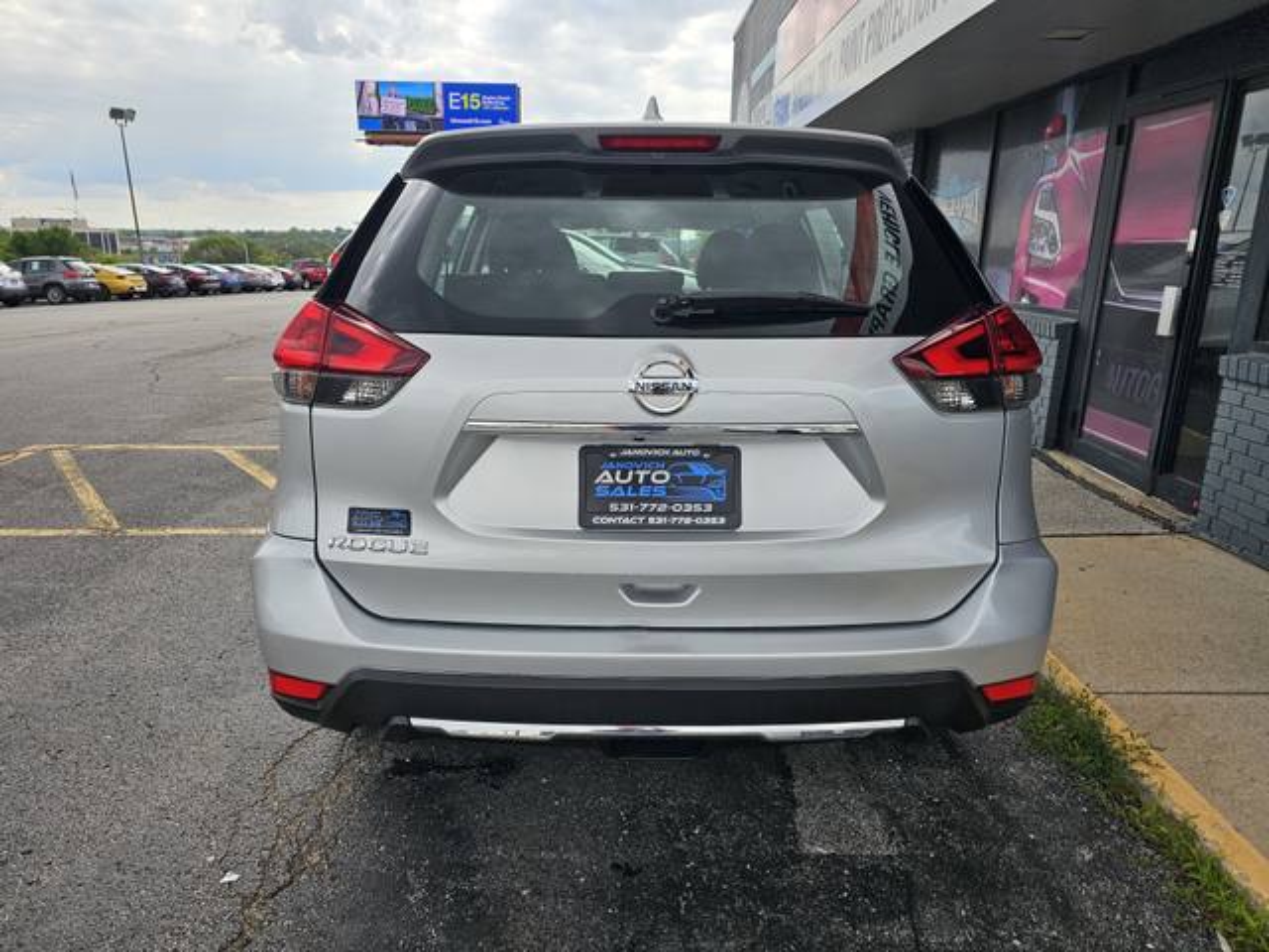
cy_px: 476
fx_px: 843
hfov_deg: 73.9
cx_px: 634
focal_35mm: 23
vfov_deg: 58.9
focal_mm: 6.3
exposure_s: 1/388
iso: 10
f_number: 1.7
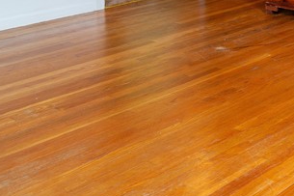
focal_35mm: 57
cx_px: 485
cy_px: -106
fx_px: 465
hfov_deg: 23.9
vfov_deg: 20.1
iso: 100
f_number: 6.3
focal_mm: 16
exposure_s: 1/5
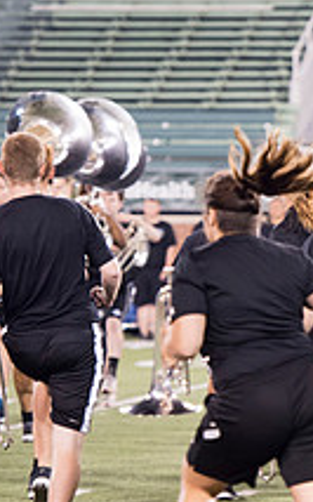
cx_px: 553
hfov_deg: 3.5
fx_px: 5122
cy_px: 315
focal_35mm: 375
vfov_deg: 5.6
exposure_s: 1/320
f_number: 2.8
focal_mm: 135
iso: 1000
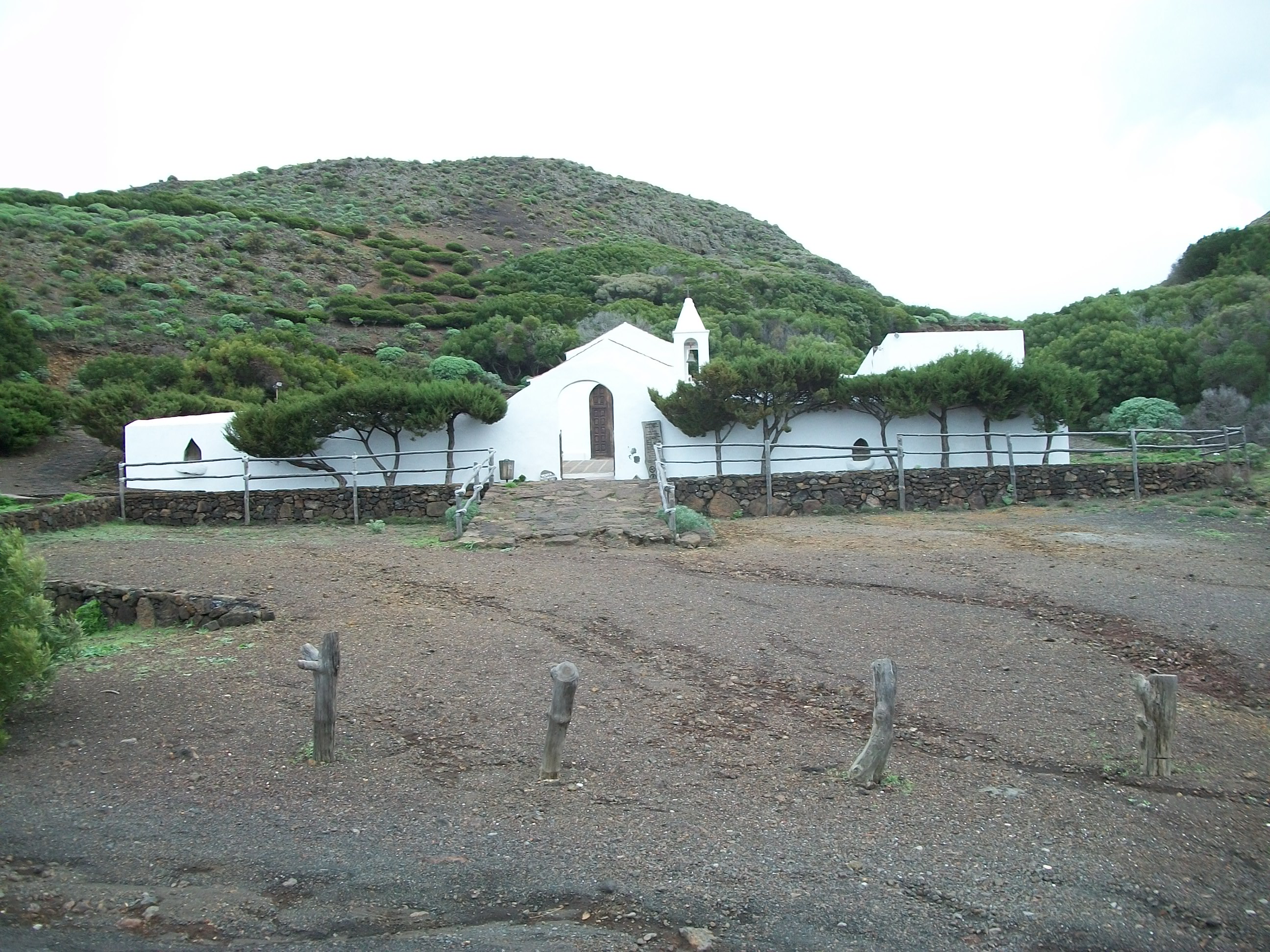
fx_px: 1174
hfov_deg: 56.8
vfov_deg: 44.2
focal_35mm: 32
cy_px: 476
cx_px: 635
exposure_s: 1/250
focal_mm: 5.7
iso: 80
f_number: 2.9
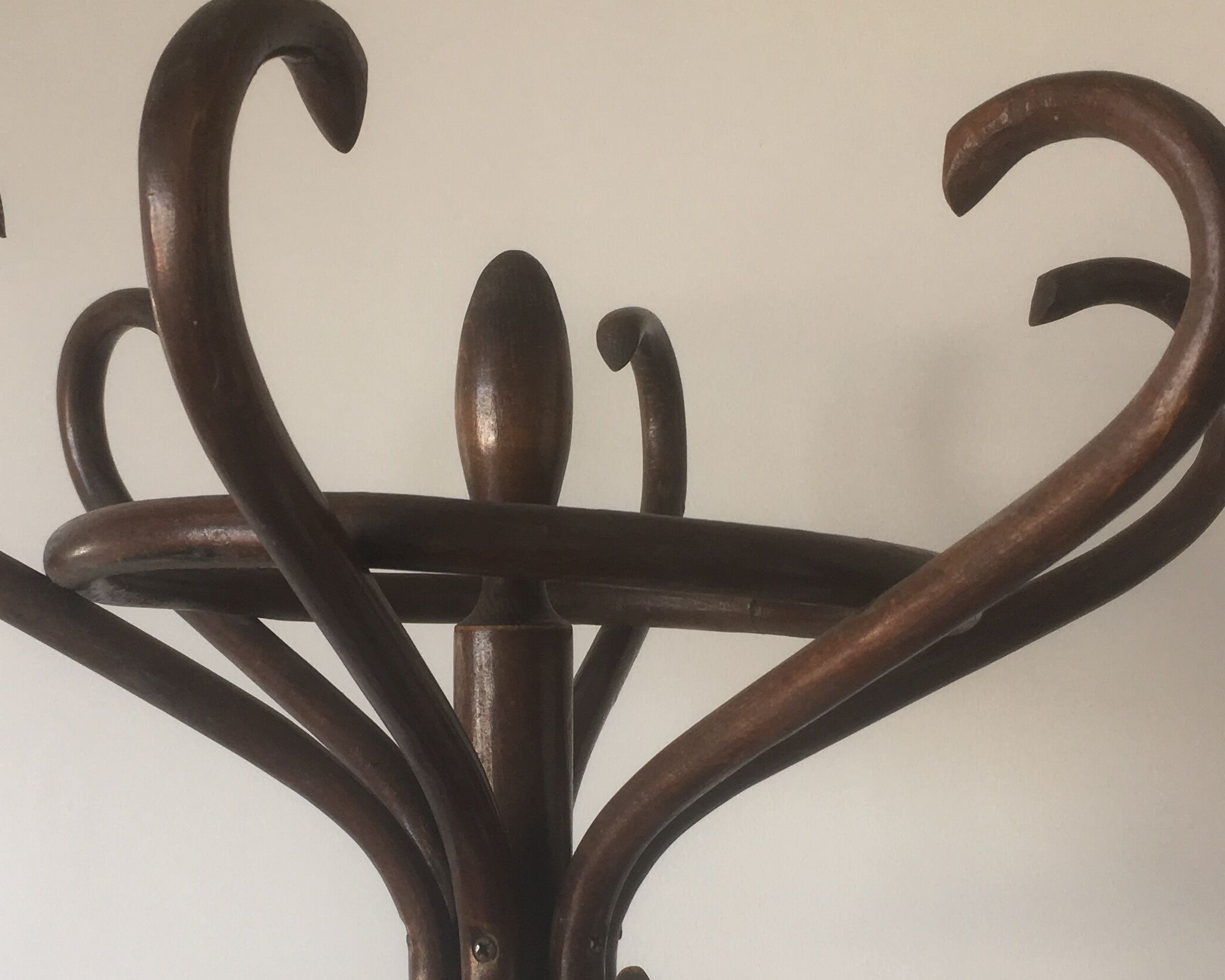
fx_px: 1994
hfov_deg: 34.0
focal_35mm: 55
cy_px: 667
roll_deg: +2.1
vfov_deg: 27.4
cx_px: 494
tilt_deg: -0.3
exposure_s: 1/50
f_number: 2.2
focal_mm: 4.15
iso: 25
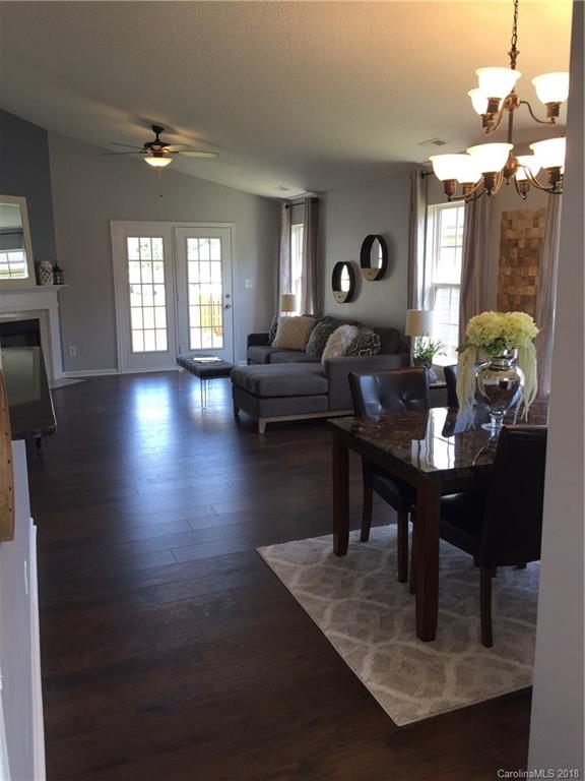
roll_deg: -0.2
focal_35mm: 29
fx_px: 653
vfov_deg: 61.7
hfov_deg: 48.2
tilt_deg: -10.2
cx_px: 292
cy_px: 390
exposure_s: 1/120
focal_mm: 4.15
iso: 50
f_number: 2.2
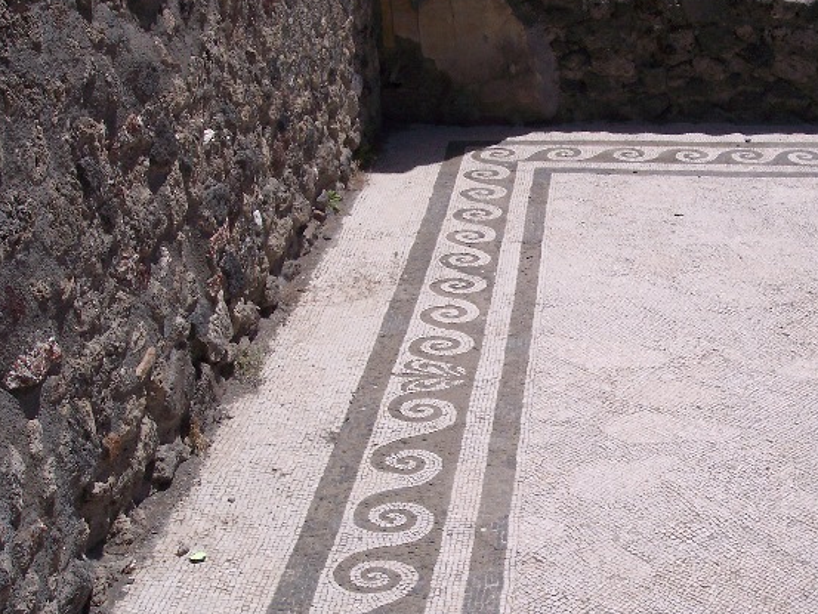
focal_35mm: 55
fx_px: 1300
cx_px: 577
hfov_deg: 34.4
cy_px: 303
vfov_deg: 26.6
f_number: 4.8
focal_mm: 8
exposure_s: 1/1000
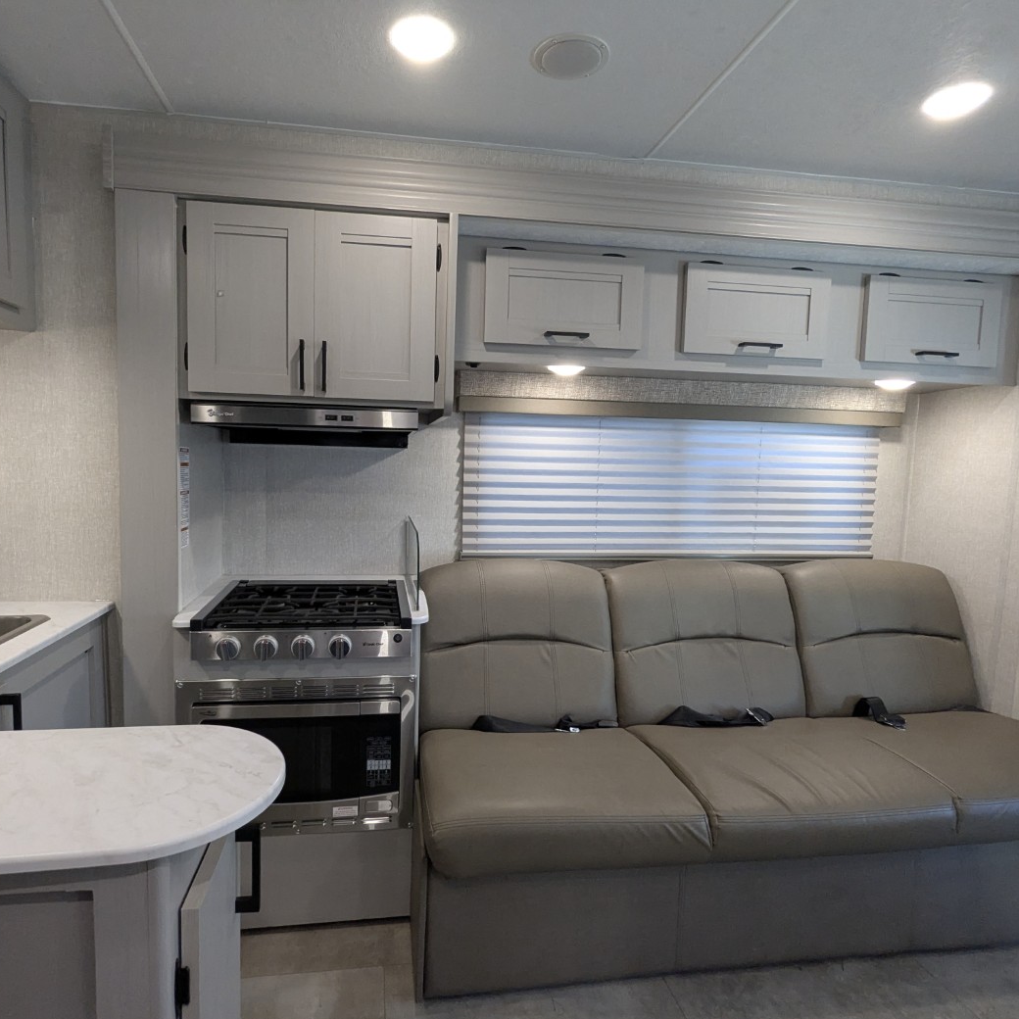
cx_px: 465
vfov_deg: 77.7
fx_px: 633
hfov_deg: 77.5
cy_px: 513
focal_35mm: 19
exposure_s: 1/114
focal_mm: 2.35
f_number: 2.2
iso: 359
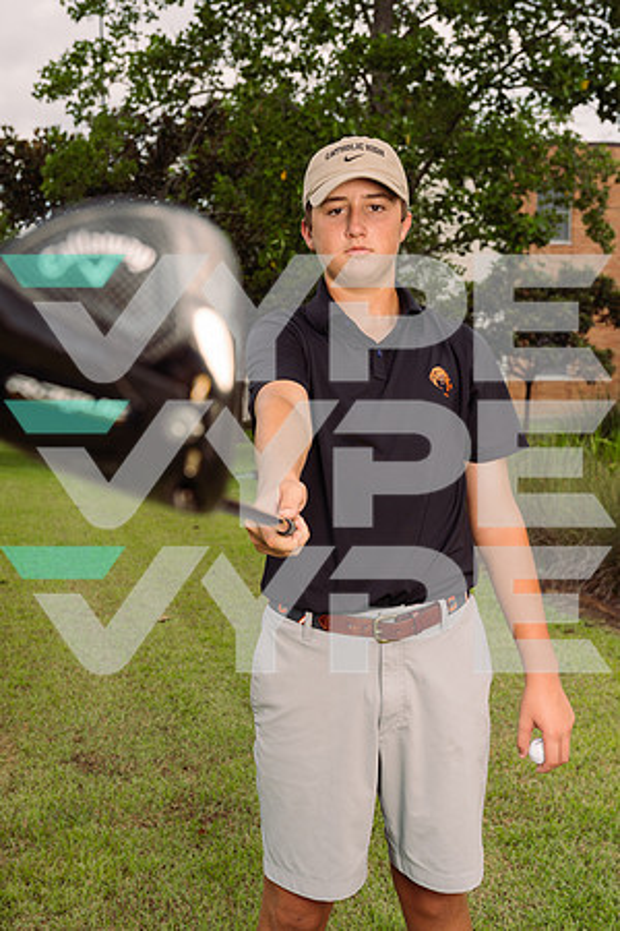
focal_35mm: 49
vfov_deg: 40.3
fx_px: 1266
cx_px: 310
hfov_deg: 27.5
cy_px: 466
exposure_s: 1/250
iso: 100
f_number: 7.1
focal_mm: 49
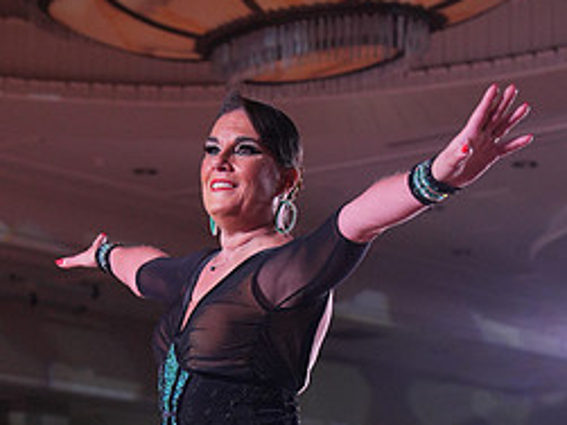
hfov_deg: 14.1
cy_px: 554
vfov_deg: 10.4
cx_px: 184
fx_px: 2292
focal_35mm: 140
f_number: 4
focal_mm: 63
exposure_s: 1/500
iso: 1600
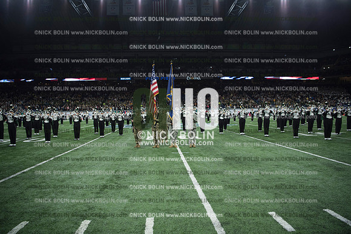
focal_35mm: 24
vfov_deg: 53.2
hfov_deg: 73.7
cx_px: 176
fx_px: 234
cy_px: 117
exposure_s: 1/1250
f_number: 2.8
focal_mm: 24
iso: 1250
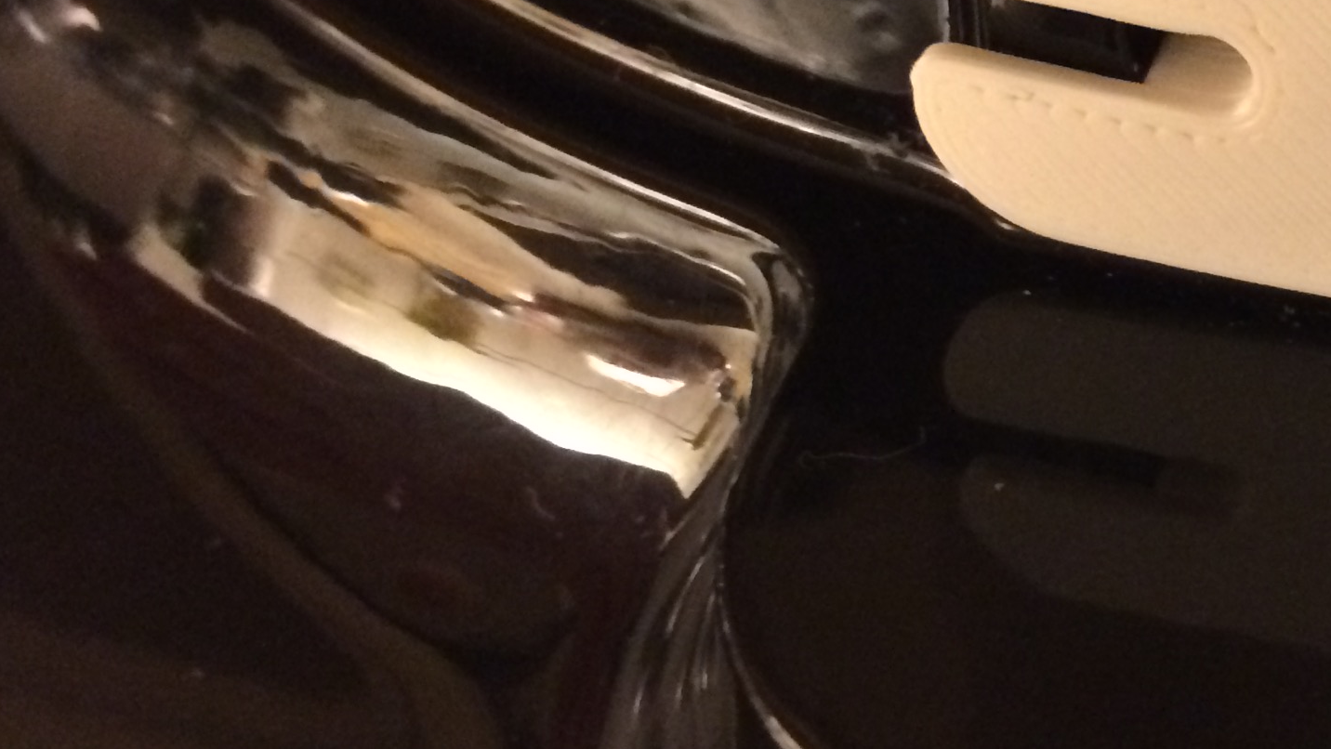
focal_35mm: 72
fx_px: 2541
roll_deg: -0.3
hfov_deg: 27.9
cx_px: 1274
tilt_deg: -40.8
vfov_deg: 16.6
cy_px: 127
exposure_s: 1/17
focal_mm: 4.15
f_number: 2.2
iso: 400
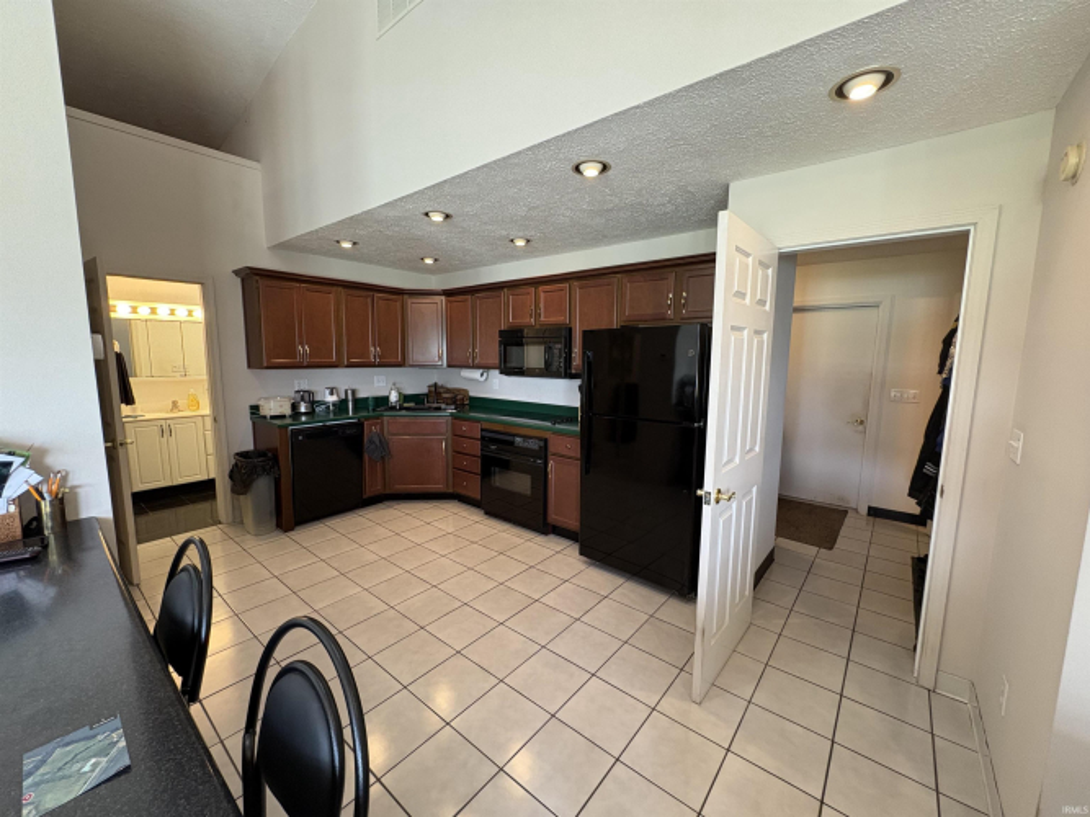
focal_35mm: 14
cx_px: 545
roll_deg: +0.1
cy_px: 408
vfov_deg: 85.7
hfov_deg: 102.1
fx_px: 441
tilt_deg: -6.3
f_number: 2.2
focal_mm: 2.22
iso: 320
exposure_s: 1/60
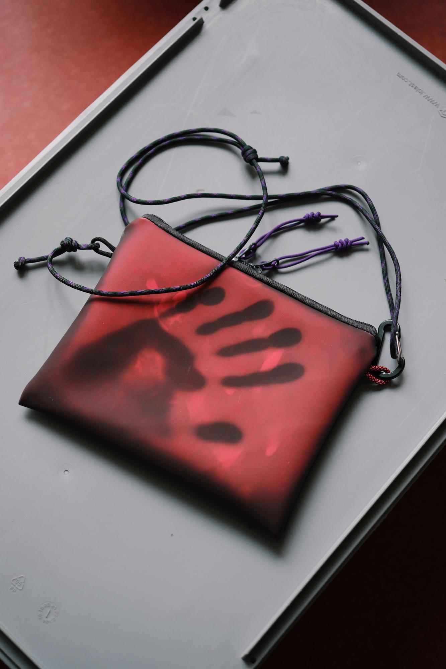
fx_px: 929
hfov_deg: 27.0
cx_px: 223
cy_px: 334
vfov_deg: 39.6
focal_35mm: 50
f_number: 1.4
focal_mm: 33
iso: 250
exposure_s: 1/105
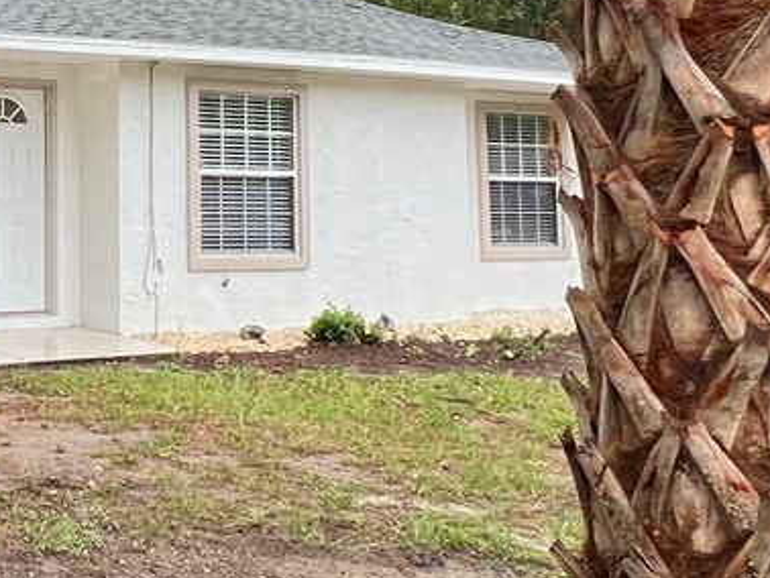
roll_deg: -0.9
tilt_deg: +6.0
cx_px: -155
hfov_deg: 29.9
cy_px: 35
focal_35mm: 55
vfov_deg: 25.6
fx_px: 1224
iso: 125
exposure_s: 1/99
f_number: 1.8
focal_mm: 1.57
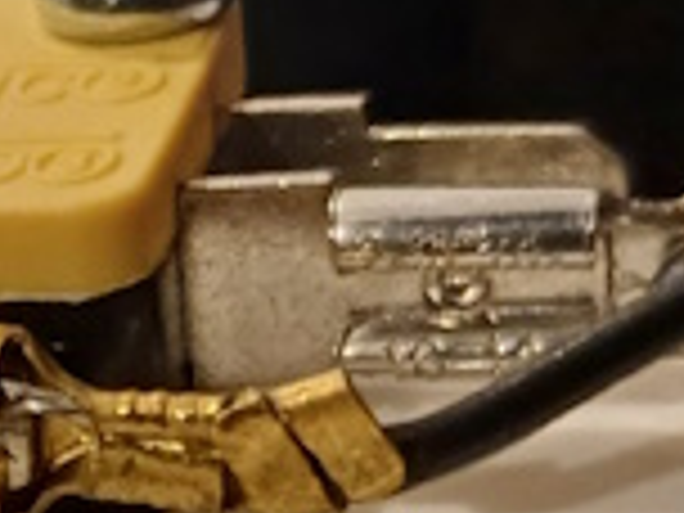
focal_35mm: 165
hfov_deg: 10.9
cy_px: 688
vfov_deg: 8.8
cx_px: -675
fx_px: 3260
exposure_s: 1/33
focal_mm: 4.65
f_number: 1.8
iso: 320
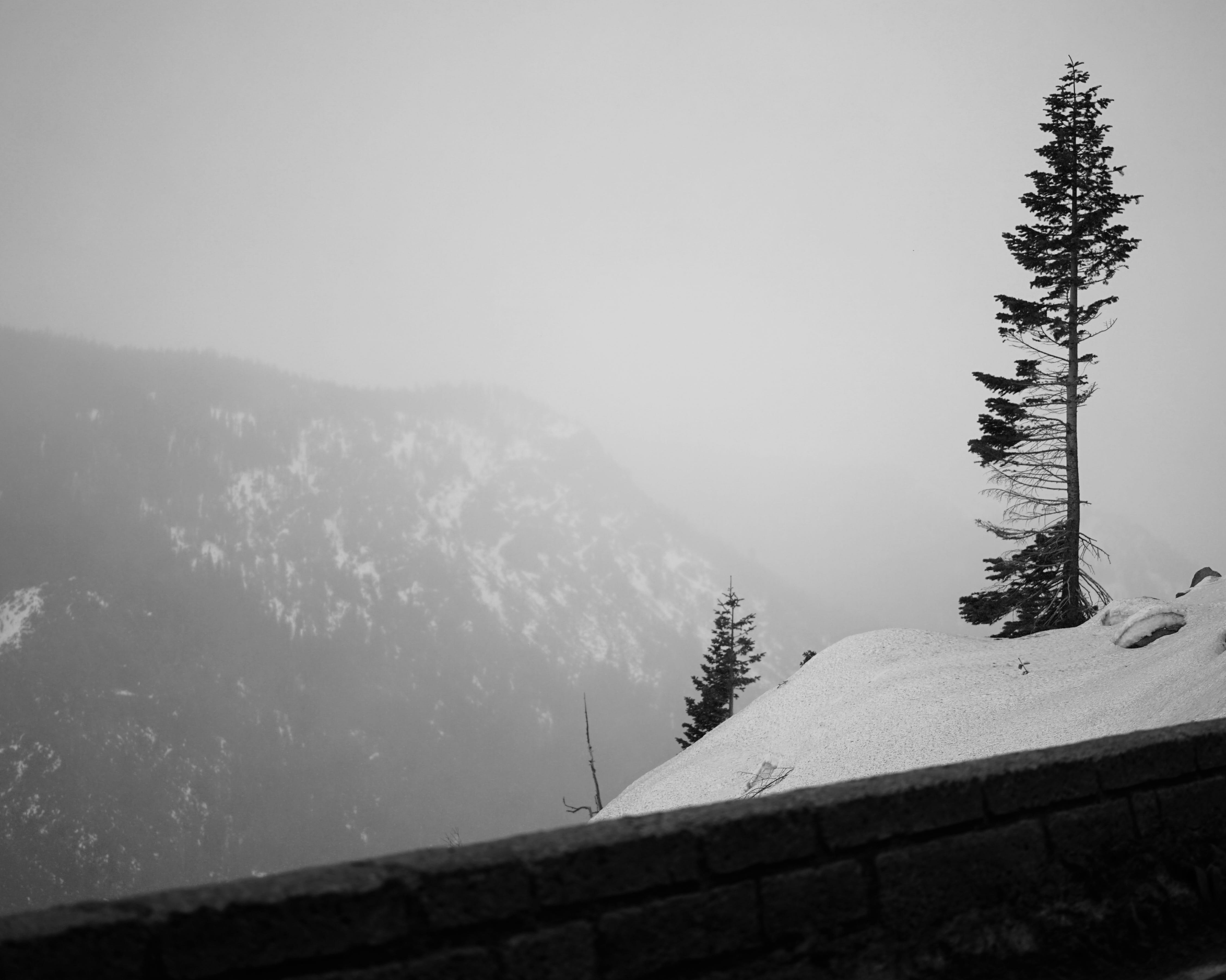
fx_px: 2504
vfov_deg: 22.2
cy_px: 451
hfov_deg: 27.5
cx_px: 679
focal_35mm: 69
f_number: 1.8
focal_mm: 55
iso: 100
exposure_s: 1/1250
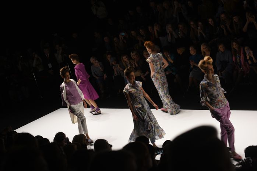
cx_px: 128
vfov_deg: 17.1
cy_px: 86
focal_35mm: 80
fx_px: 571
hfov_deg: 25.4
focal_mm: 80
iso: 400
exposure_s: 1/100
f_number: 5
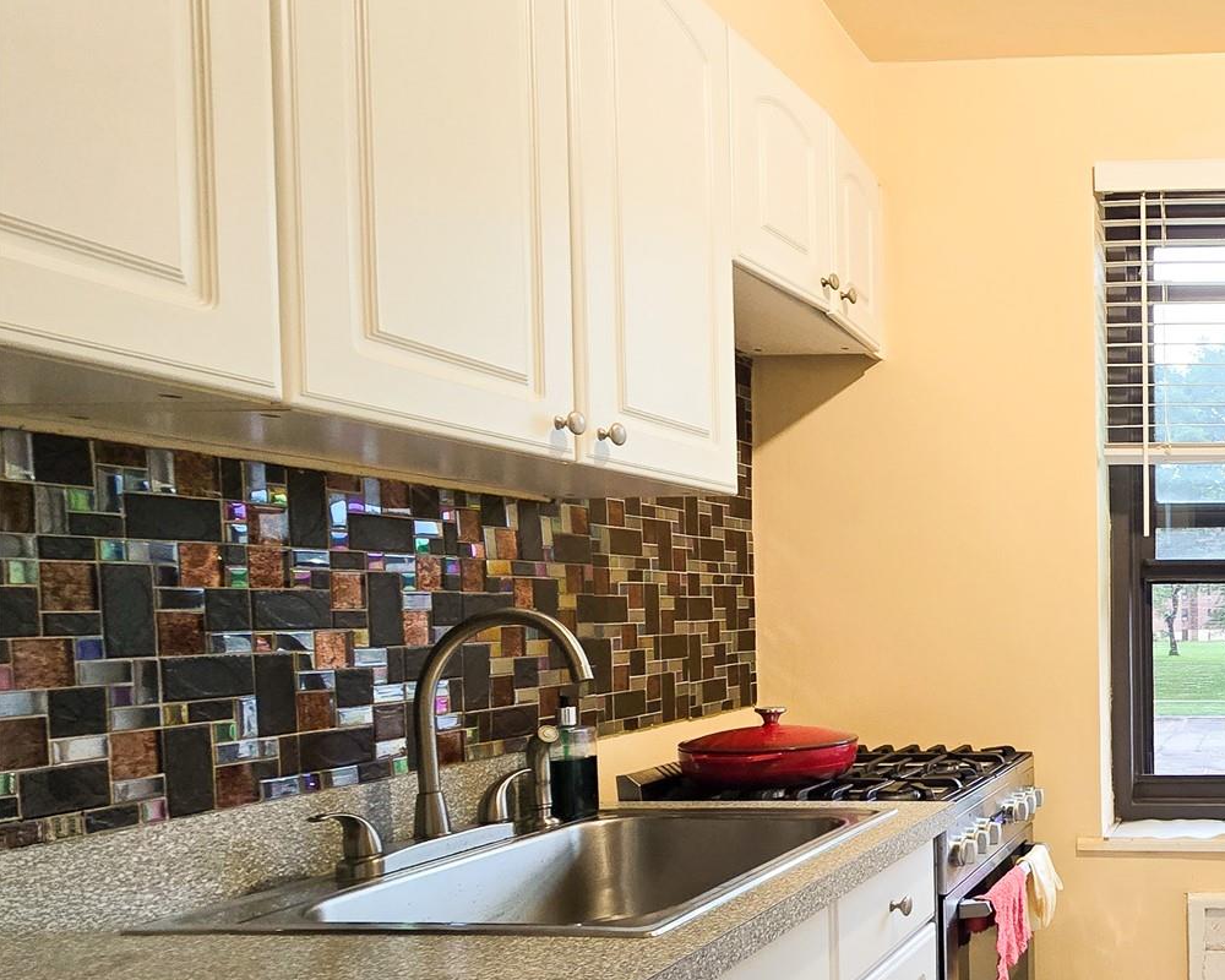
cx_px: 1251
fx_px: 943
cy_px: 637
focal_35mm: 26
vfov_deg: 54.0
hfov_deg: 51.4
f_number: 2.2
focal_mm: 2.2
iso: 80
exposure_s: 1/60
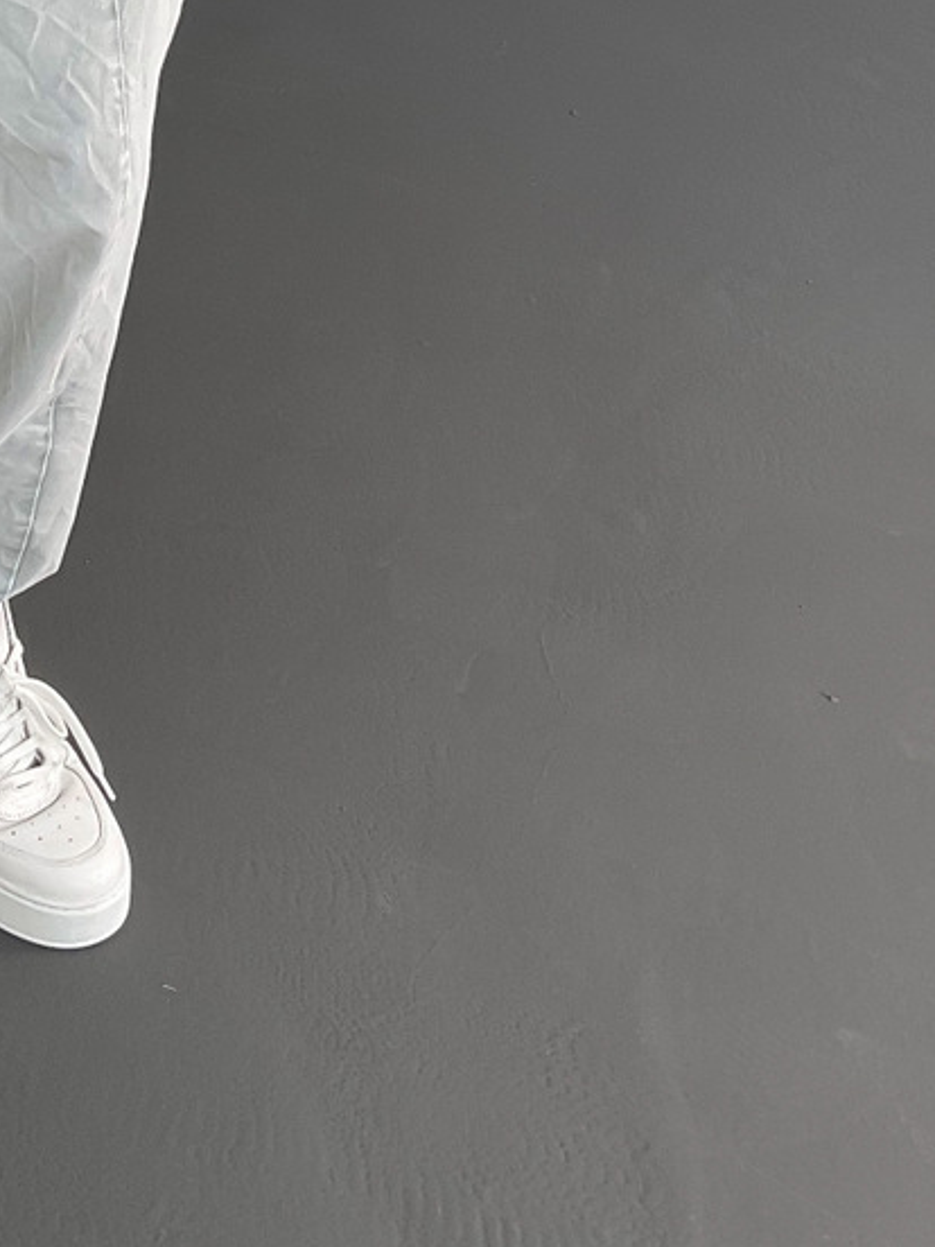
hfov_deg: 17.0
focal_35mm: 84
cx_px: -108
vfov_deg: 21.4
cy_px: -316
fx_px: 3025
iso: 32
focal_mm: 3
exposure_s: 1/120
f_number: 1.8
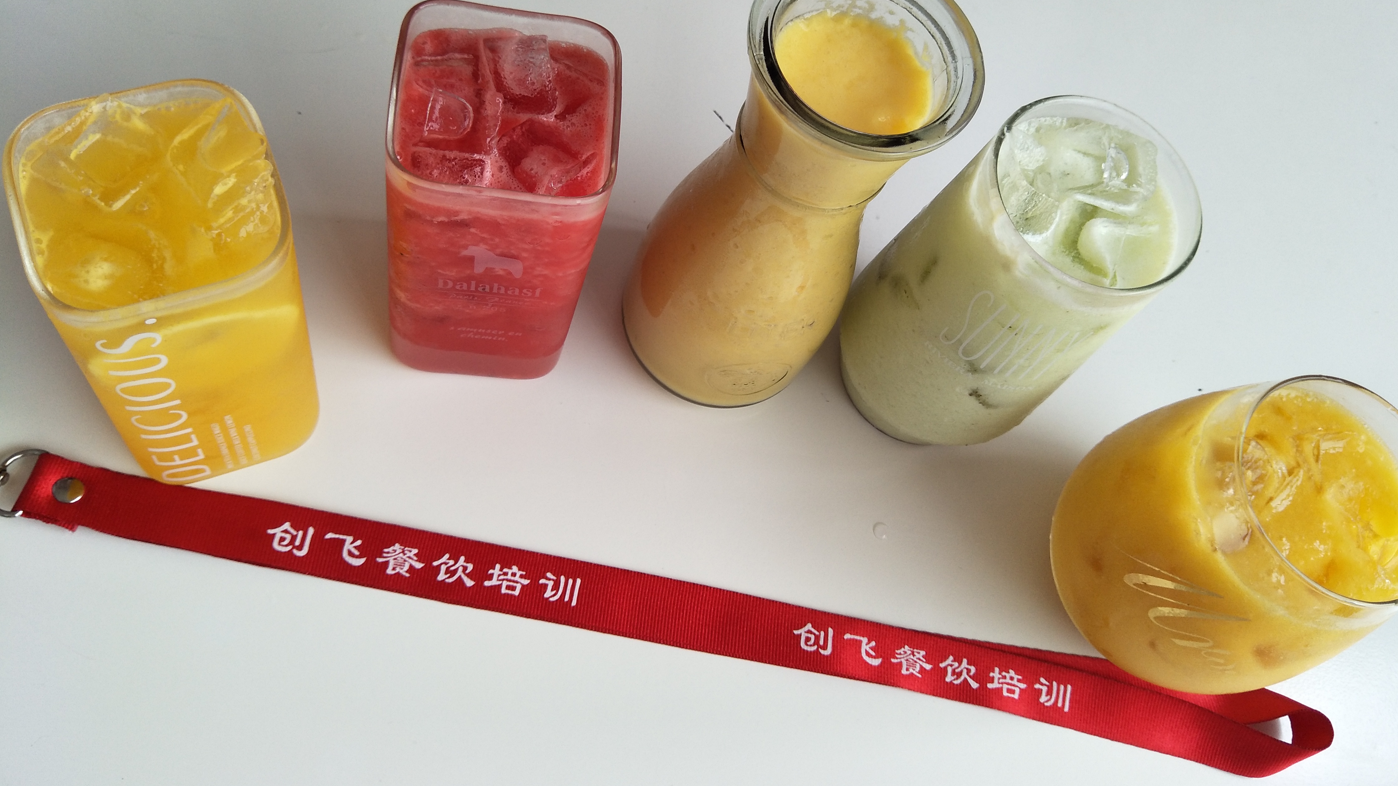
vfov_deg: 42.6
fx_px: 1001
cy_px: 292
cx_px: 715
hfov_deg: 69.9
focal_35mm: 27
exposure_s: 1/169
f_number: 1.7
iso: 33
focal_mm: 4.1
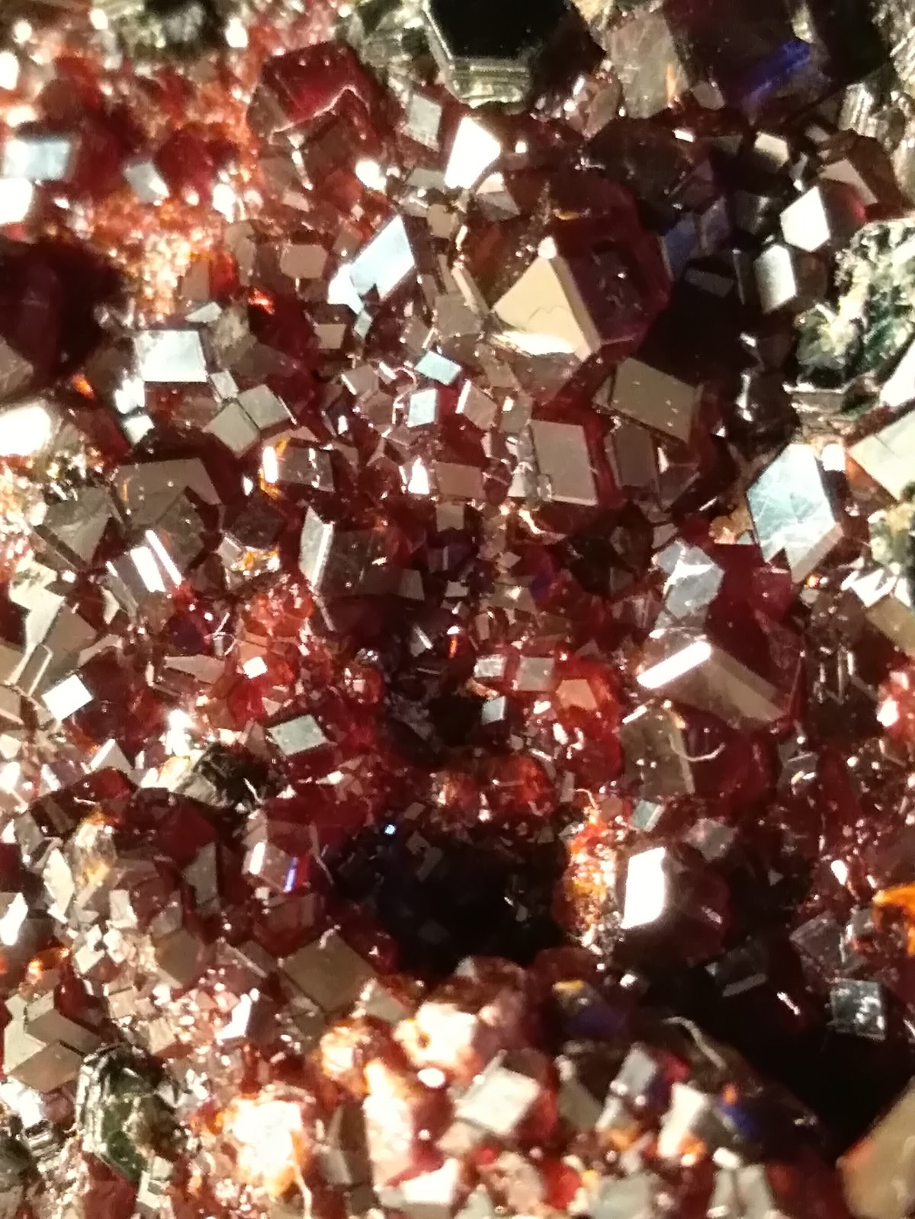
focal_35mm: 26
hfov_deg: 53.1
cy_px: 610
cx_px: 458
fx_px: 916
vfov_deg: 67.3
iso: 790
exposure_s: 1/25
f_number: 2
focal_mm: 3.54
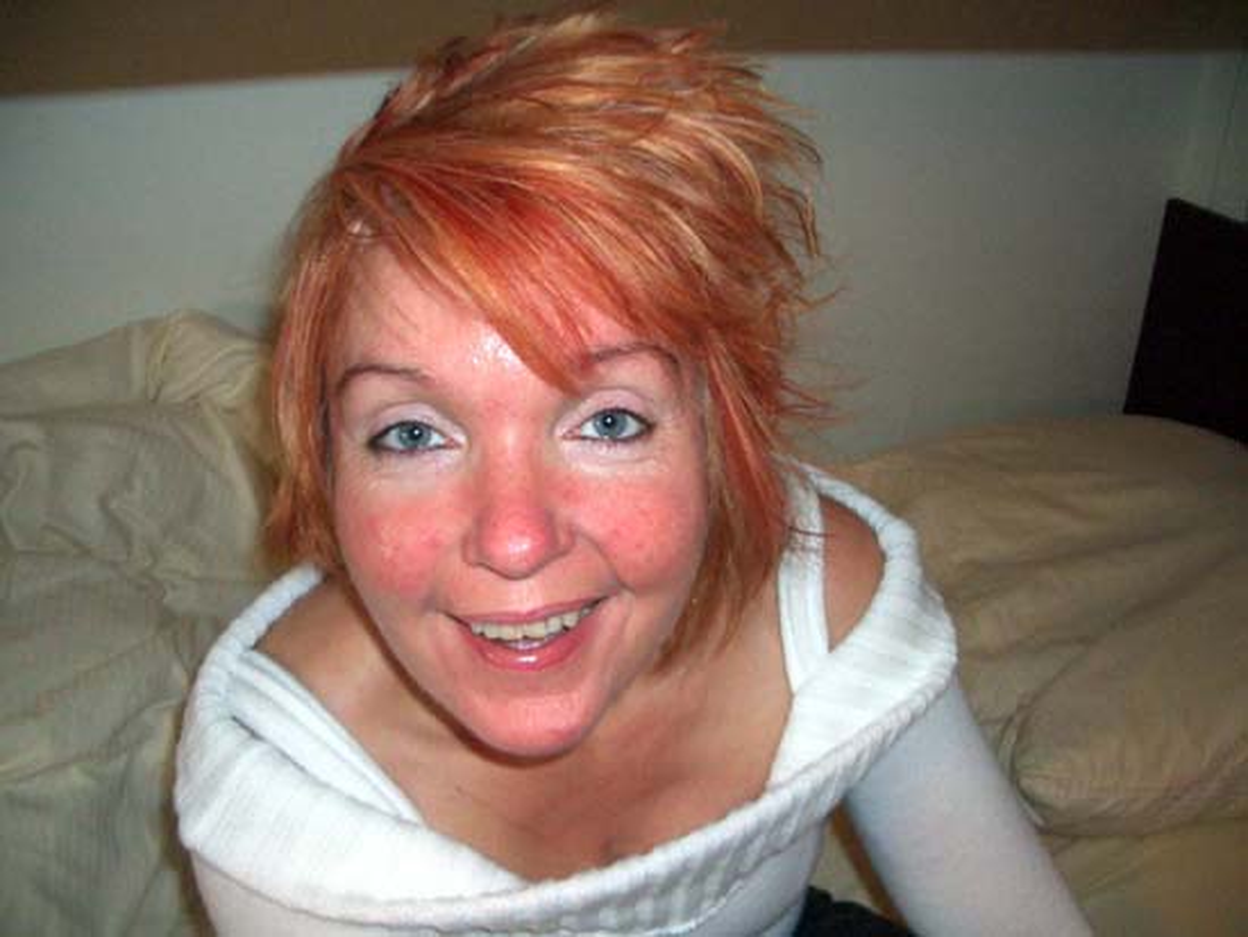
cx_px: 624
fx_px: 1262
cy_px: 468
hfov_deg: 52.6
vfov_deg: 40.7
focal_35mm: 35
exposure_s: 1/60
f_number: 2.6
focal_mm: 5.8
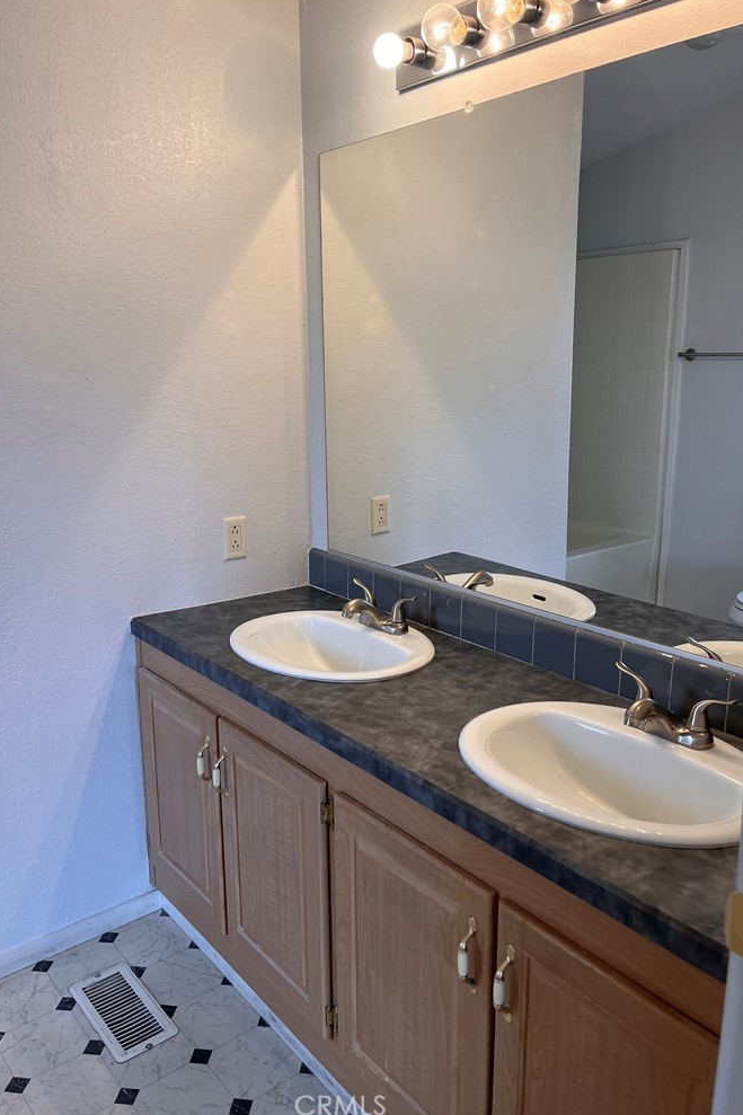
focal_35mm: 28
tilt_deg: -13.1
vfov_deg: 65.5
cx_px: 365
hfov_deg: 46.4
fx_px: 867
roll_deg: +1.3
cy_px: 545
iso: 64
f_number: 1.6
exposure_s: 1/149
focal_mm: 5.1
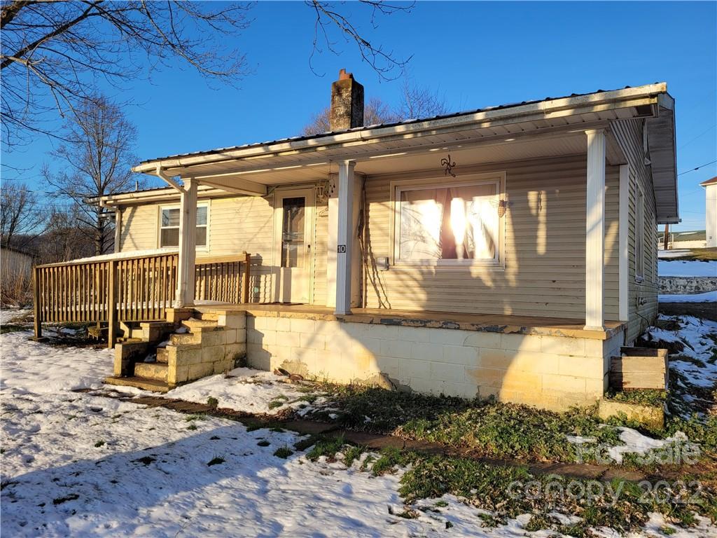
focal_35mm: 26
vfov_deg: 53.1
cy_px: 269
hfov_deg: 67.3
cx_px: 358
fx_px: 539
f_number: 1.8
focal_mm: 5.4
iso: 40
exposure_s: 1/1324
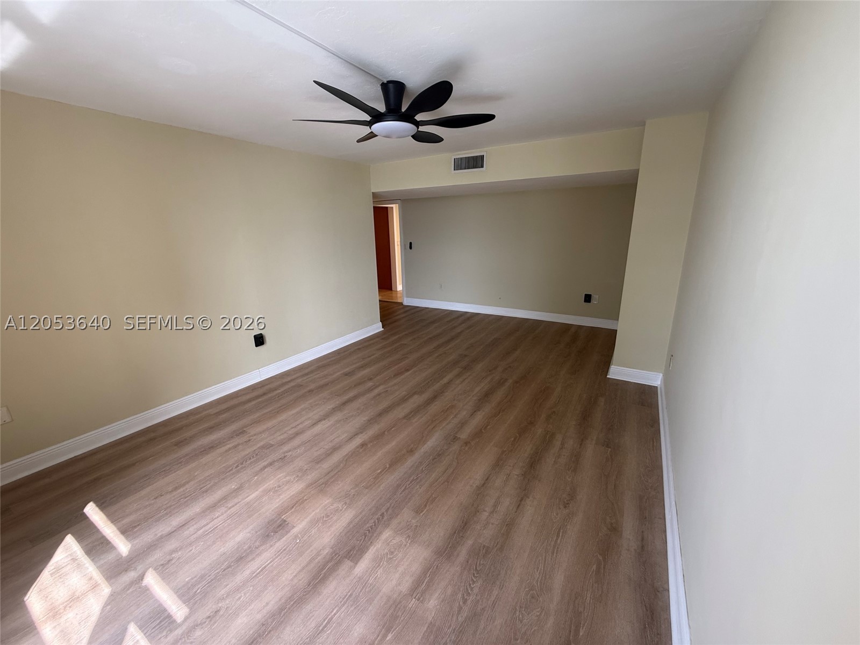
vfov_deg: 85.7
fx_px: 348
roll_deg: +0.9
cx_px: 430
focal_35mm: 14
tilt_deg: -15.3
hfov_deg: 102.1
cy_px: 322
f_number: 2.2
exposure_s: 1/99
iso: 100
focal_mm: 2.22
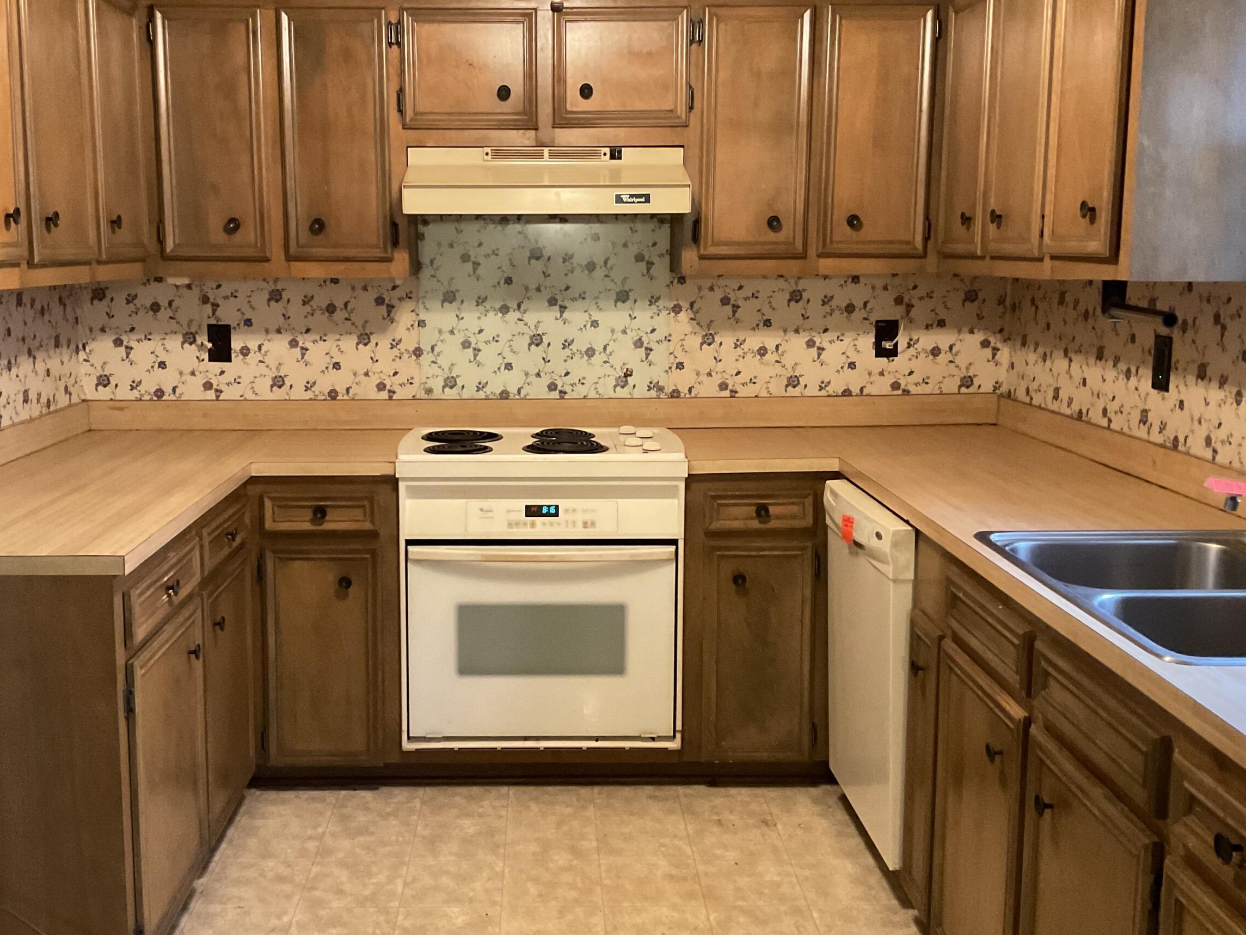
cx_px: 553
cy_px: 449
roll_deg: -0.3
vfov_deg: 37.7
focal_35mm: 38
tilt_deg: -8.7
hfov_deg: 48.9
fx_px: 1368
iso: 320
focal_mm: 3
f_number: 1.8
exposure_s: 1/30
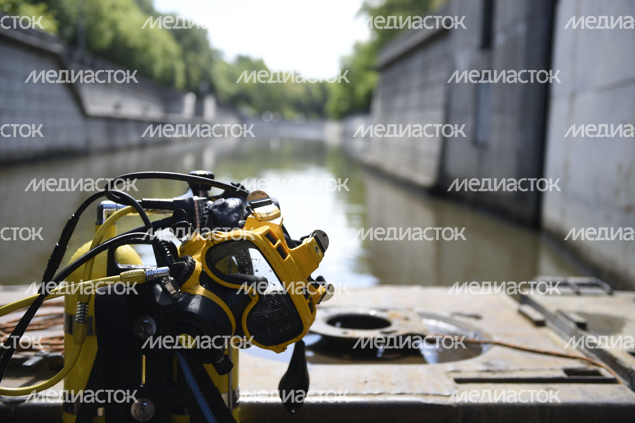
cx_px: 318
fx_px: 793
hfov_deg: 43.6
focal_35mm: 45
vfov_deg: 29.8
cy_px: 212
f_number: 2.8
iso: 100
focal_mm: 45
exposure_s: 1/800
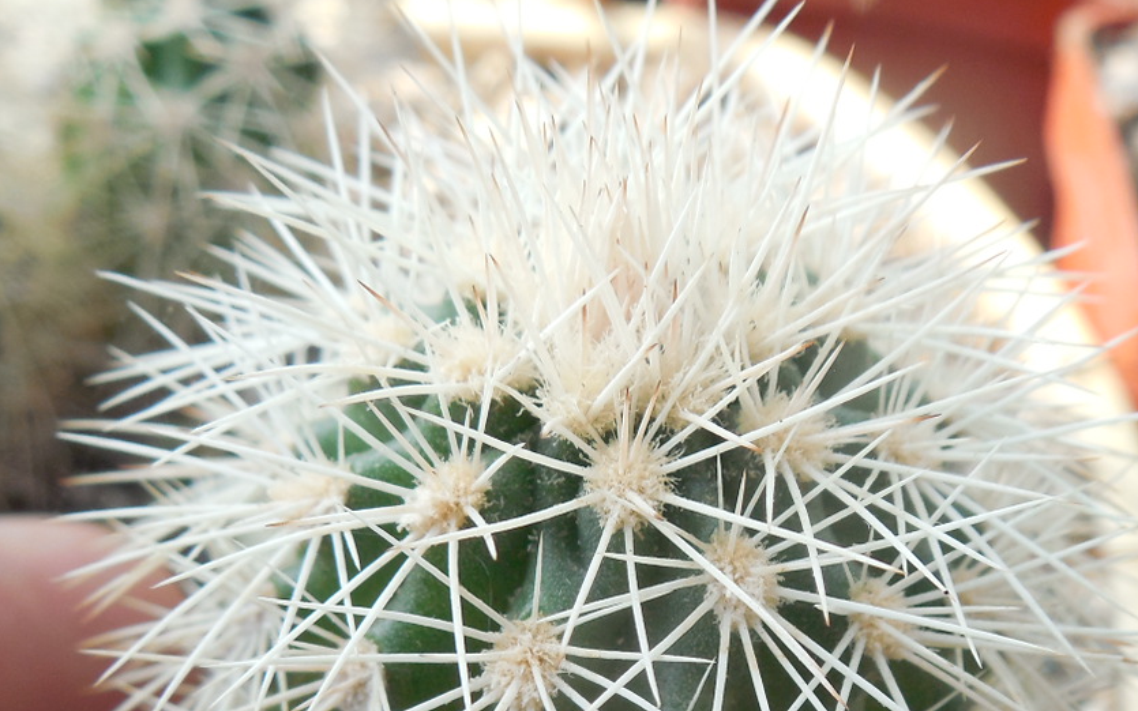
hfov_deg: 32.4
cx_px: 649
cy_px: 647
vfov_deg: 20.2
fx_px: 1954
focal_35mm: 63
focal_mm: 5.6
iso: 125
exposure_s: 1/200
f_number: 3.6
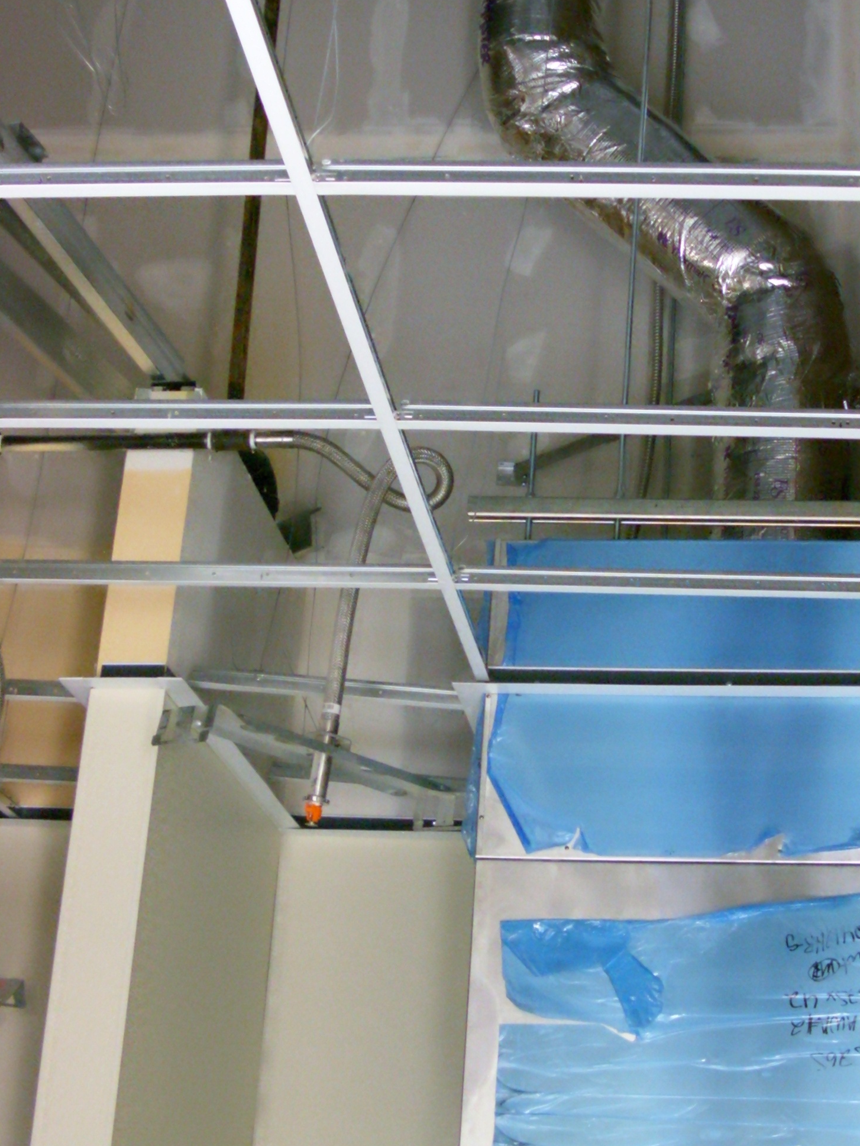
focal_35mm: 64
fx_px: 2120
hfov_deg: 22.5
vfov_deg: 30.1
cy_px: 424
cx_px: 722
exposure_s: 1/12
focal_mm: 6.3
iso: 300
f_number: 2.8
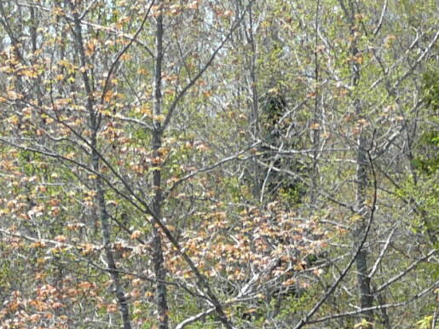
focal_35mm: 204
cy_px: 818
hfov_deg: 9.6
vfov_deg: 6.8
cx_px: 413
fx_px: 2587
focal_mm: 7.4
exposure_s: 1/200
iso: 100
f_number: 5.6
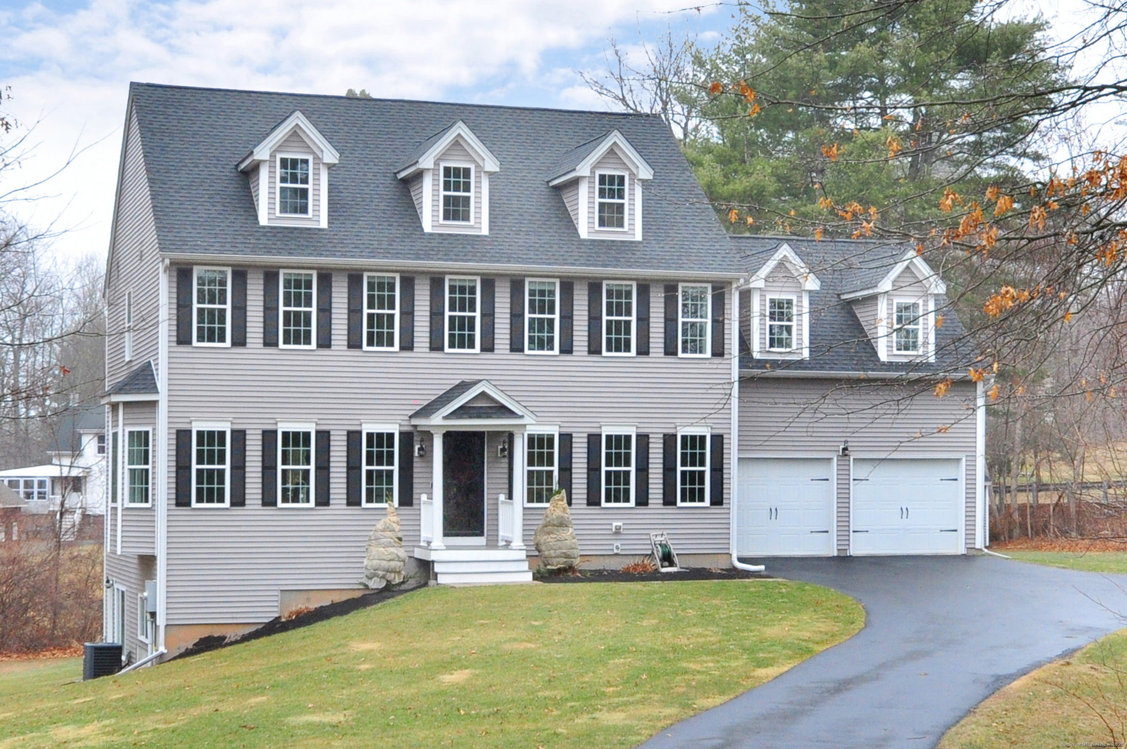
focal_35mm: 30
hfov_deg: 62.0
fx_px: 938
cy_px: 374
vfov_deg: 43.5
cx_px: 564
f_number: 9
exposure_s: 1/320
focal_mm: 20
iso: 640
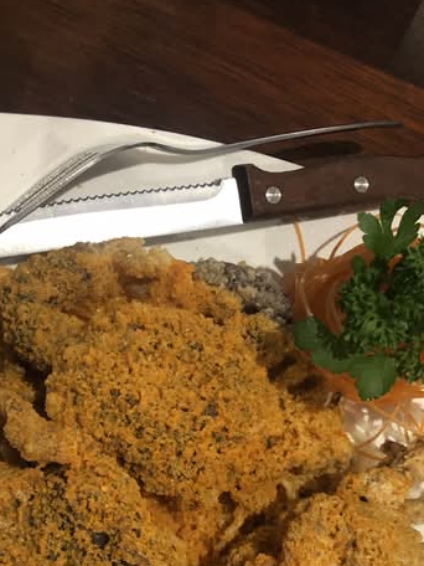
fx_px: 735
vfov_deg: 40.8
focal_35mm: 45
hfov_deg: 32.2
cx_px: 200
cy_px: 430
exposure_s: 1/13
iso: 100
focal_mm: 4
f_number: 1.8
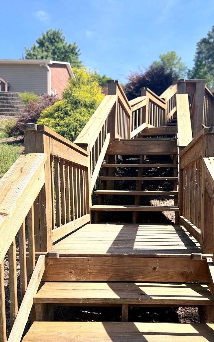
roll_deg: -1.6
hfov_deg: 37.8
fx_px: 308
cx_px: 146
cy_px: 220
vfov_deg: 57.2
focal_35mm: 33
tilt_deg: -5.5
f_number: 1.78
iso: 80
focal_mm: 6.76
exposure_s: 1/2611
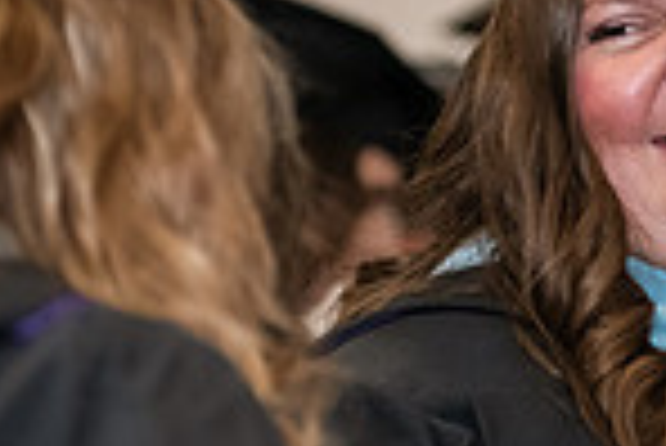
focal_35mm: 306
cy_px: 209
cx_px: 850
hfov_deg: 6.7
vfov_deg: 4.5
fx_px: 5666
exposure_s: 1/200
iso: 2000
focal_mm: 78
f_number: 3.2
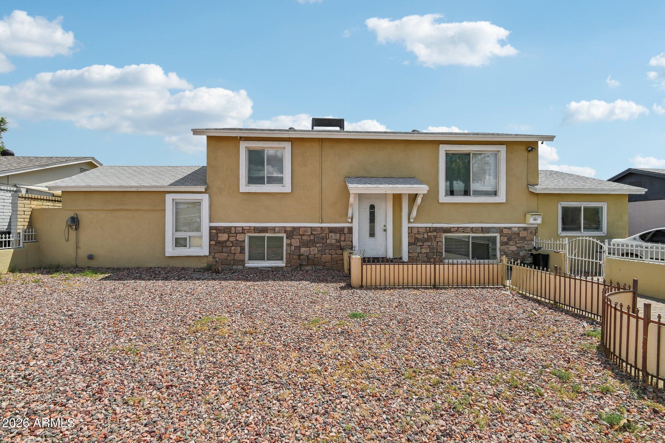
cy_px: 222
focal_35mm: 15
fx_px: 277
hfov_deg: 100.4
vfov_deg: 77.3
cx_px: 332
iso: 100
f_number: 8
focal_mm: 10
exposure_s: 1/500
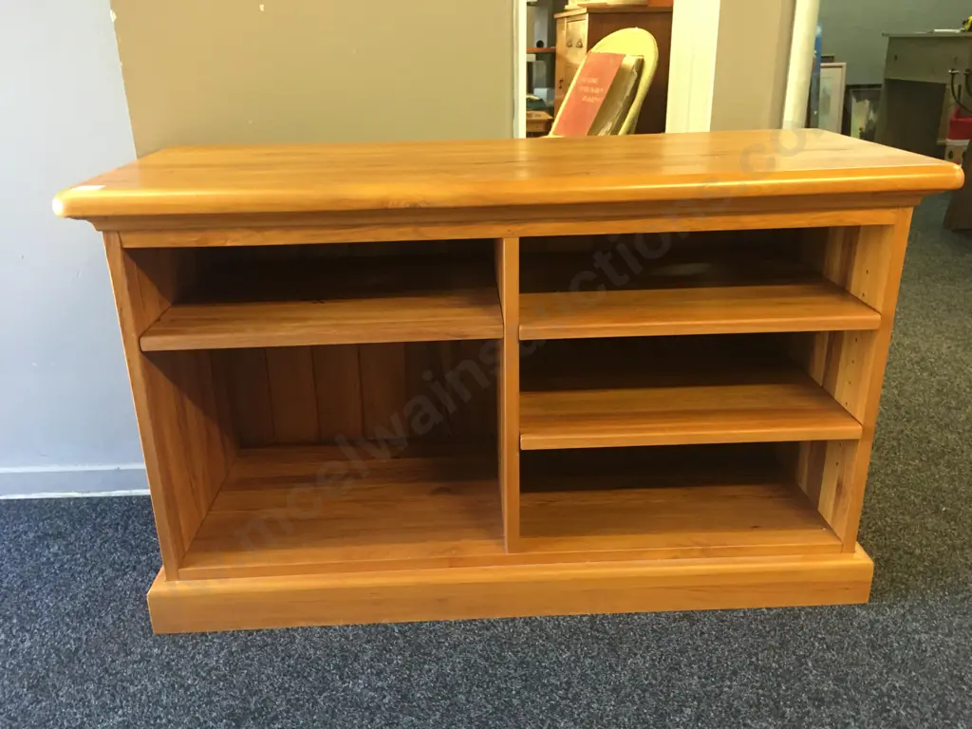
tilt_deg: -19.0
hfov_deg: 61.7
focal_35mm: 29
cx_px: 486
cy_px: 364
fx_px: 814
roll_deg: +0.8
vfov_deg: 48.2
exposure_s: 1/17
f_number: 2.2
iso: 125
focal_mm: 4.15
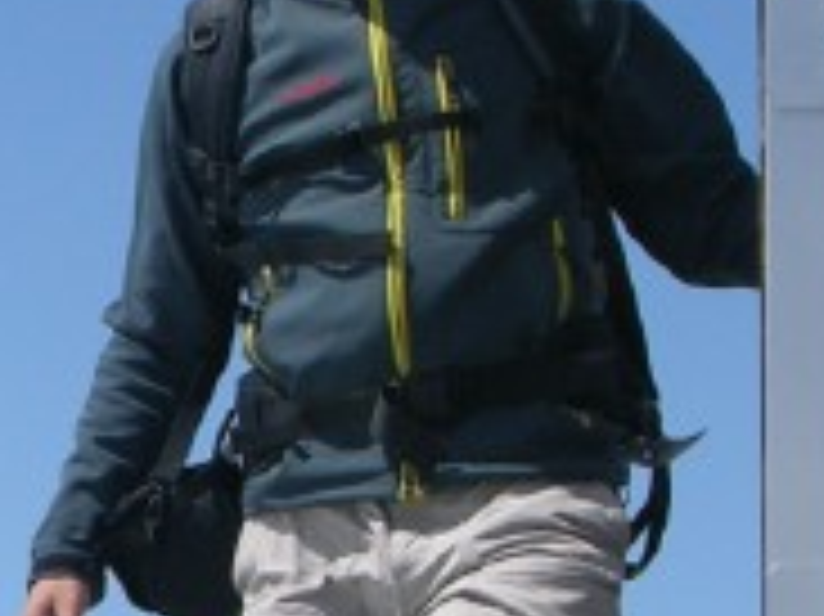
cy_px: 652
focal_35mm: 235
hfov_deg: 8.3
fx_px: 5590
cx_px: -261
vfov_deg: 6.3
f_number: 6.5
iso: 50
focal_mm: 10.7
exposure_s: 1/278
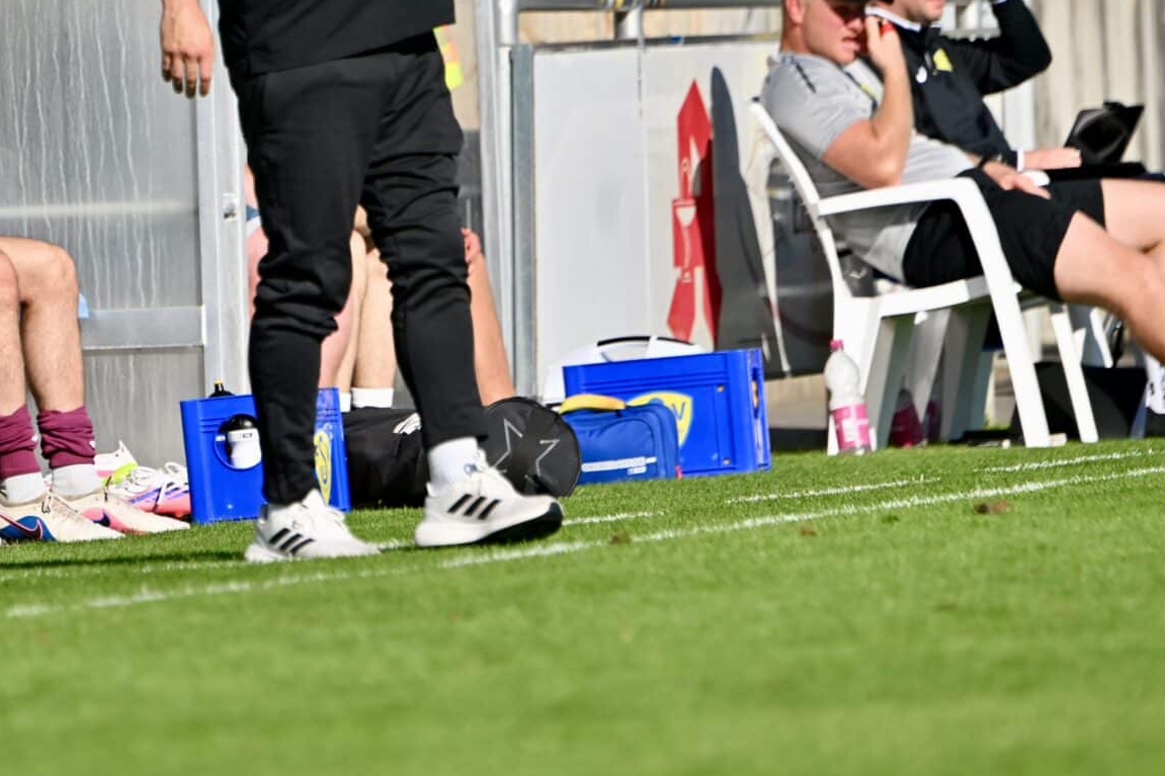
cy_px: 136
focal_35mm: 676
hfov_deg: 3.1
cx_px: 277
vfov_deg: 2.0
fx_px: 21871
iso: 160
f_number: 5.6
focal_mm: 380
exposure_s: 1/1600
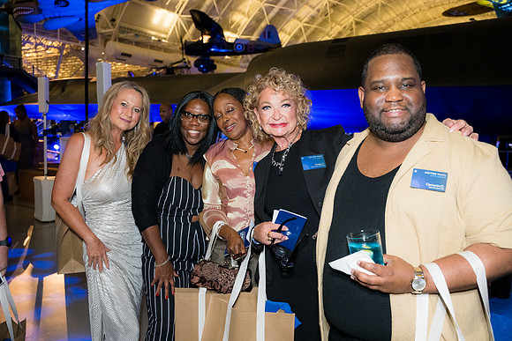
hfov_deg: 61.1
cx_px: 256
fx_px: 434
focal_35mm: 30
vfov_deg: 43.0
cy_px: 170
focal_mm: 30.5
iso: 3200
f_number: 4
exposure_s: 1/160
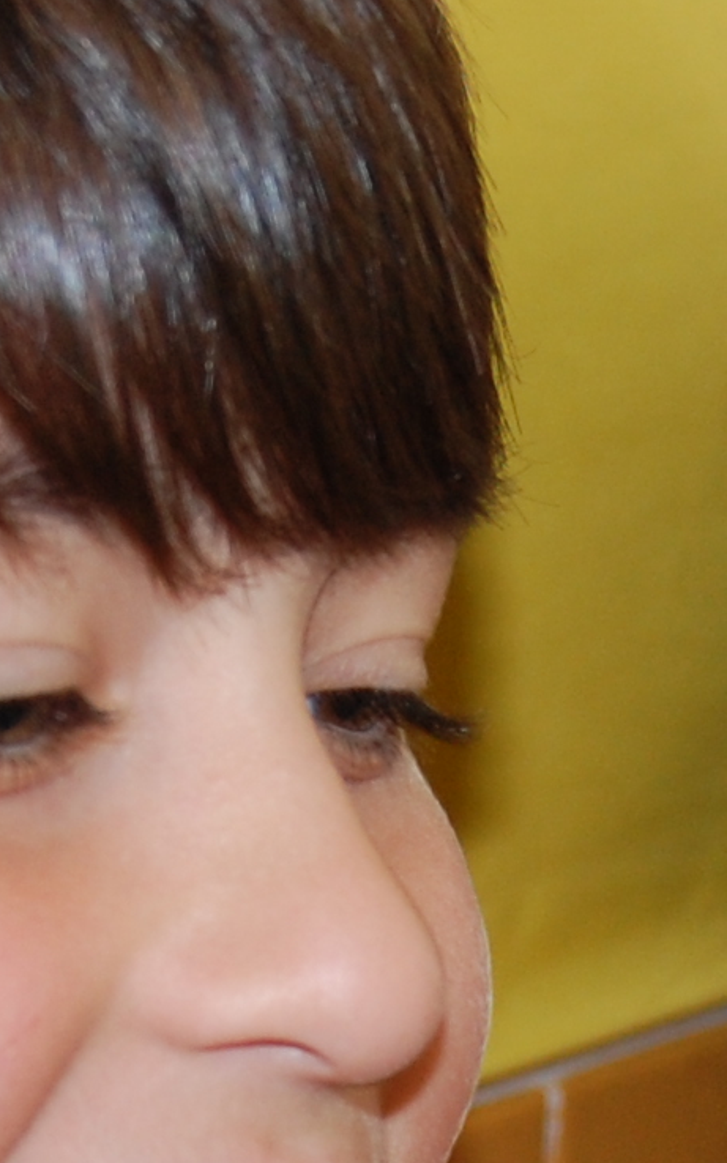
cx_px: 349
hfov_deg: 6.8
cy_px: 1395
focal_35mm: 193
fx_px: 6123
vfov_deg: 10.7
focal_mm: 31
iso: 400
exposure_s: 1/60
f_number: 4.5
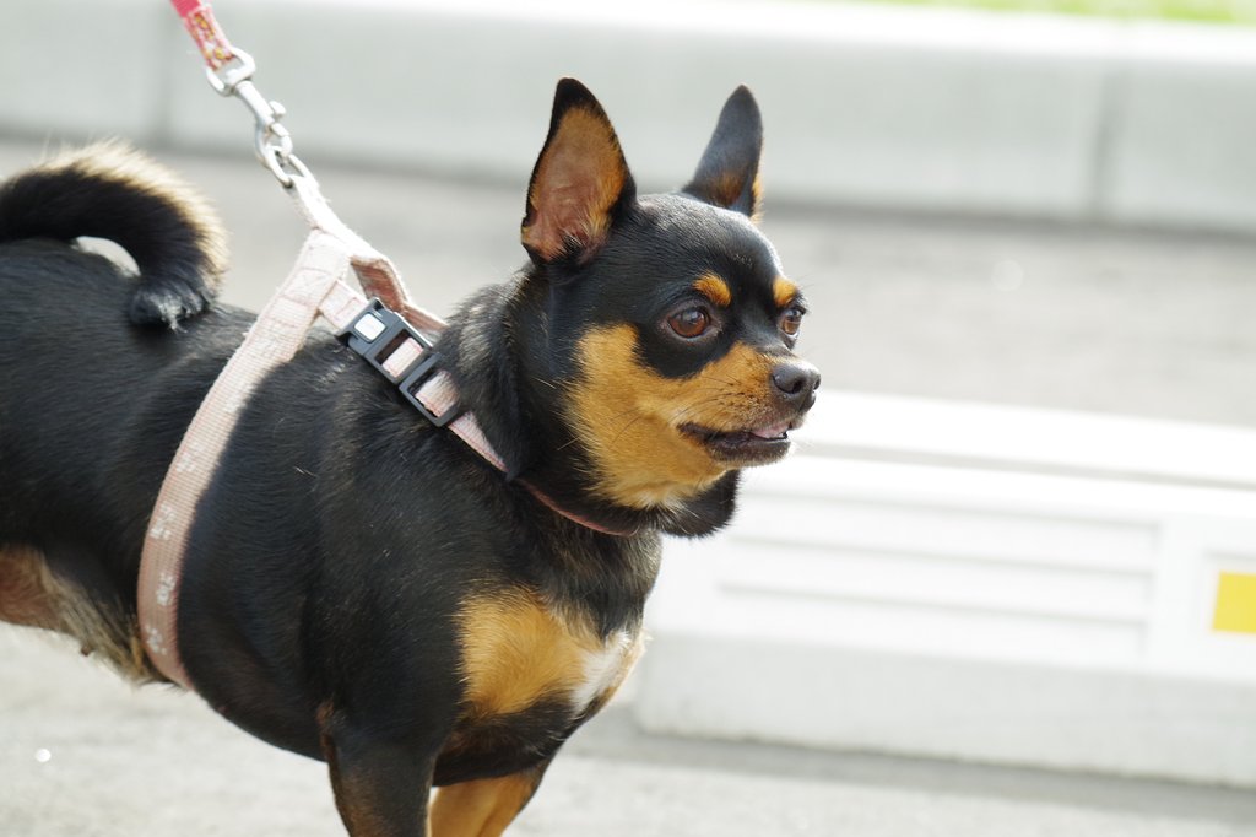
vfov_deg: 4.6
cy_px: 418
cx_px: 628
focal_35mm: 300
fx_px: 10463
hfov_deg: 6.9
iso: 800
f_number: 8
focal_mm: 200
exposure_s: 1/320
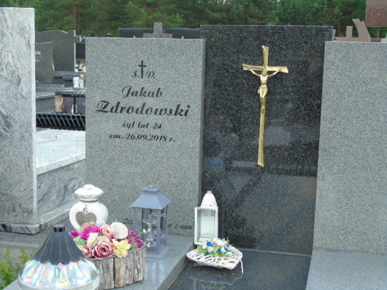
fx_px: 604
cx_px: 194
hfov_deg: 35.5
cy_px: 145
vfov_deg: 27.0
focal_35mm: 54
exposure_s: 1/100
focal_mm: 9.6
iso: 80
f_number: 4.3
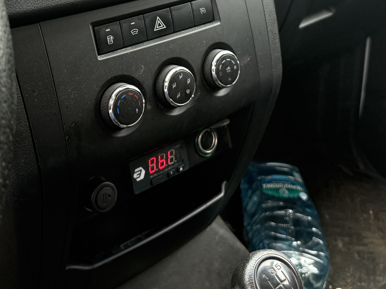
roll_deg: +0.4
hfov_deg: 38.1
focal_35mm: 50
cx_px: 160
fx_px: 557
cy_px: 15
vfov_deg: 27.8
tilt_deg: -15.4
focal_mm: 6.76
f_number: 1.78
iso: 200
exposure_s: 1/214
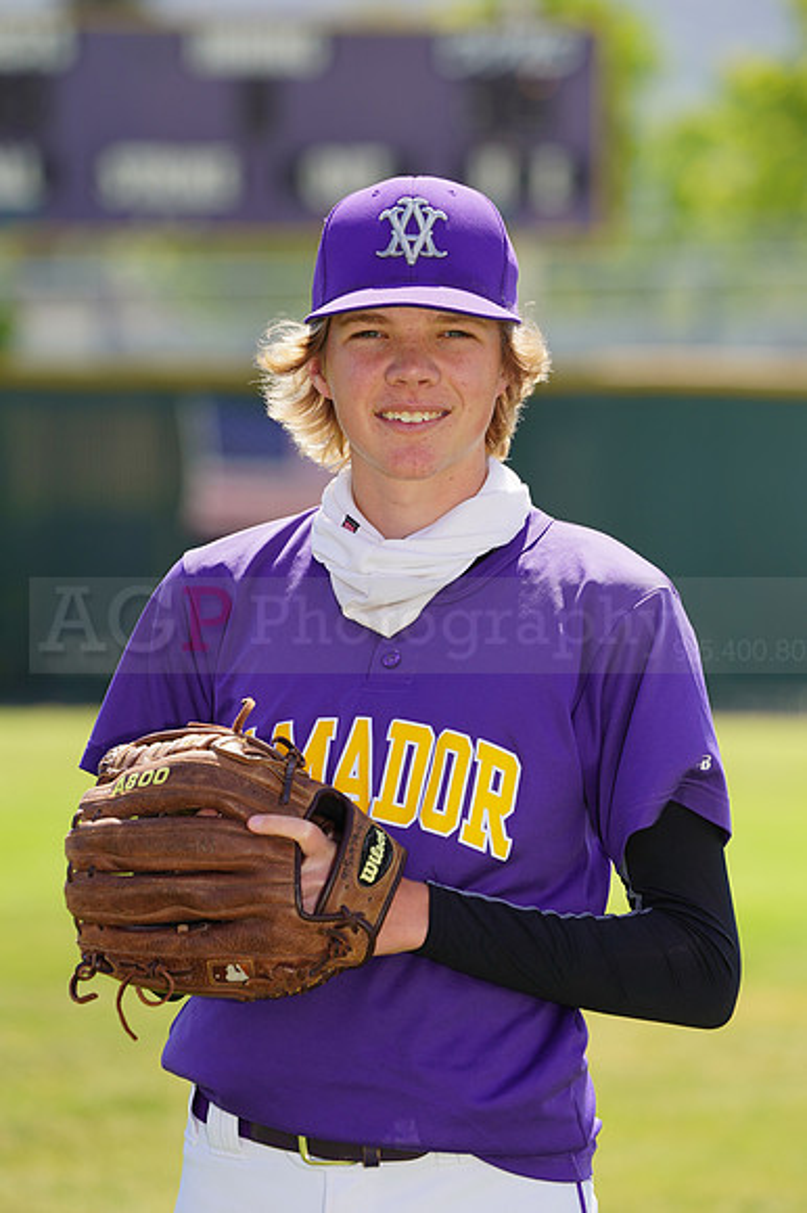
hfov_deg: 4.8
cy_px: 606
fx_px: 9695
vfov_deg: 7.2
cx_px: 404
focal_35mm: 288
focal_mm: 288
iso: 100
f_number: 7.1
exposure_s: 1/250
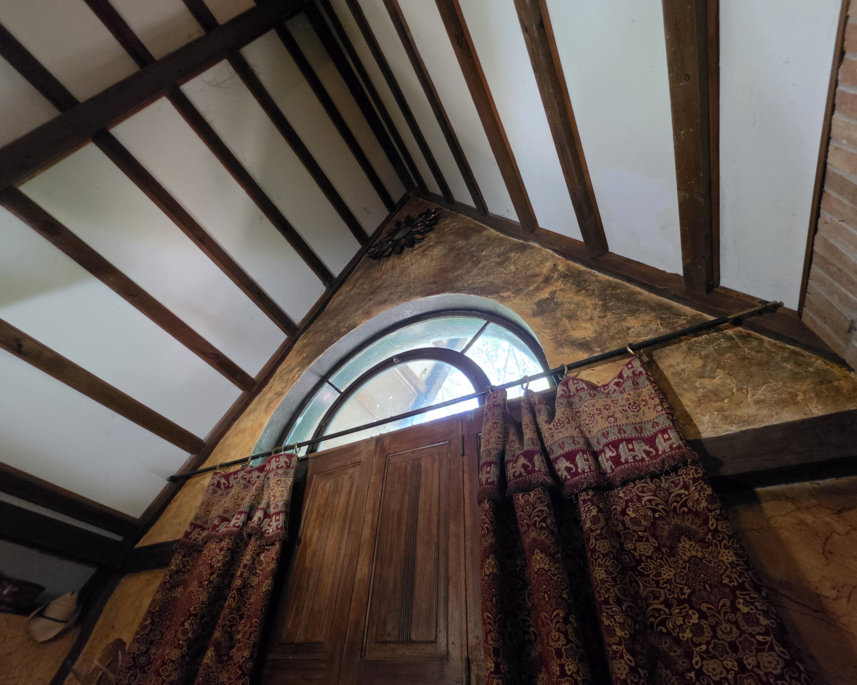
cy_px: 348
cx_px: 424
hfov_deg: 100.7
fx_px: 355
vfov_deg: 88.0
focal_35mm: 14
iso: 800
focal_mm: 2.2
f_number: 1.9
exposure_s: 1/60
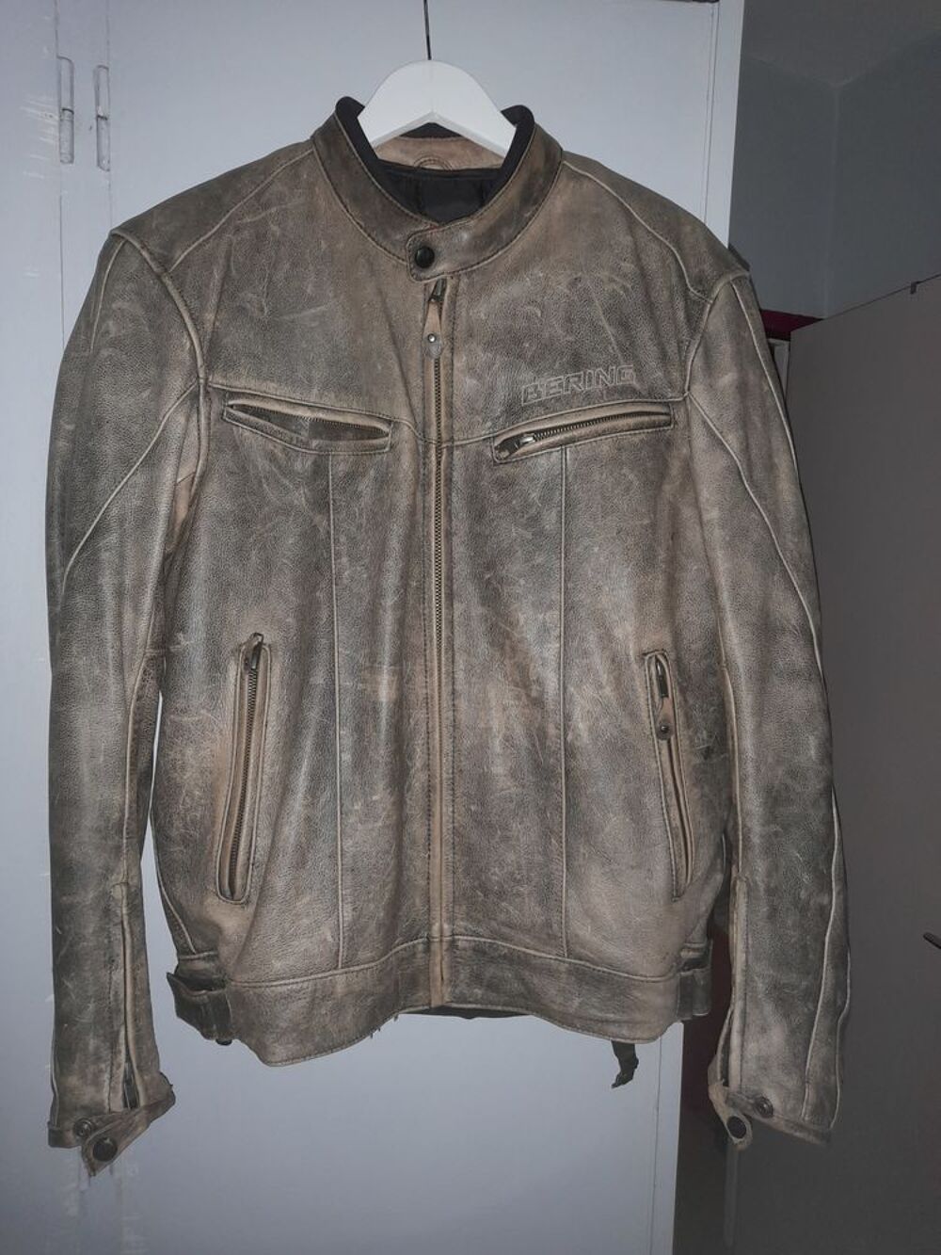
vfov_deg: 69.4
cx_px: 470
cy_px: 628
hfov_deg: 54.9
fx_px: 906
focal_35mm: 25
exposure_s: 1/50
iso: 160
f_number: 2
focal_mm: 4.6
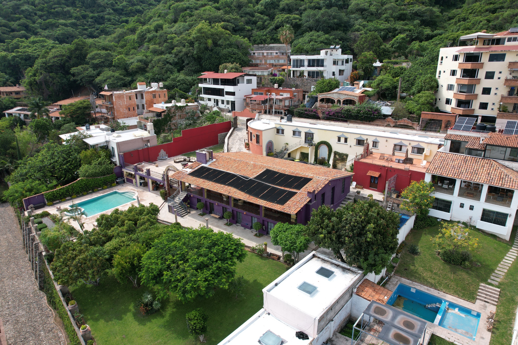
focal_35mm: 22
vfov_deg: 57.2
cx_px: 259
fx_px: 317
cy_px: 172
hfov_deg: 78.6
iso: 100
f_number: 2.8
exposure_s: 1/320
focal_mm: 8.38
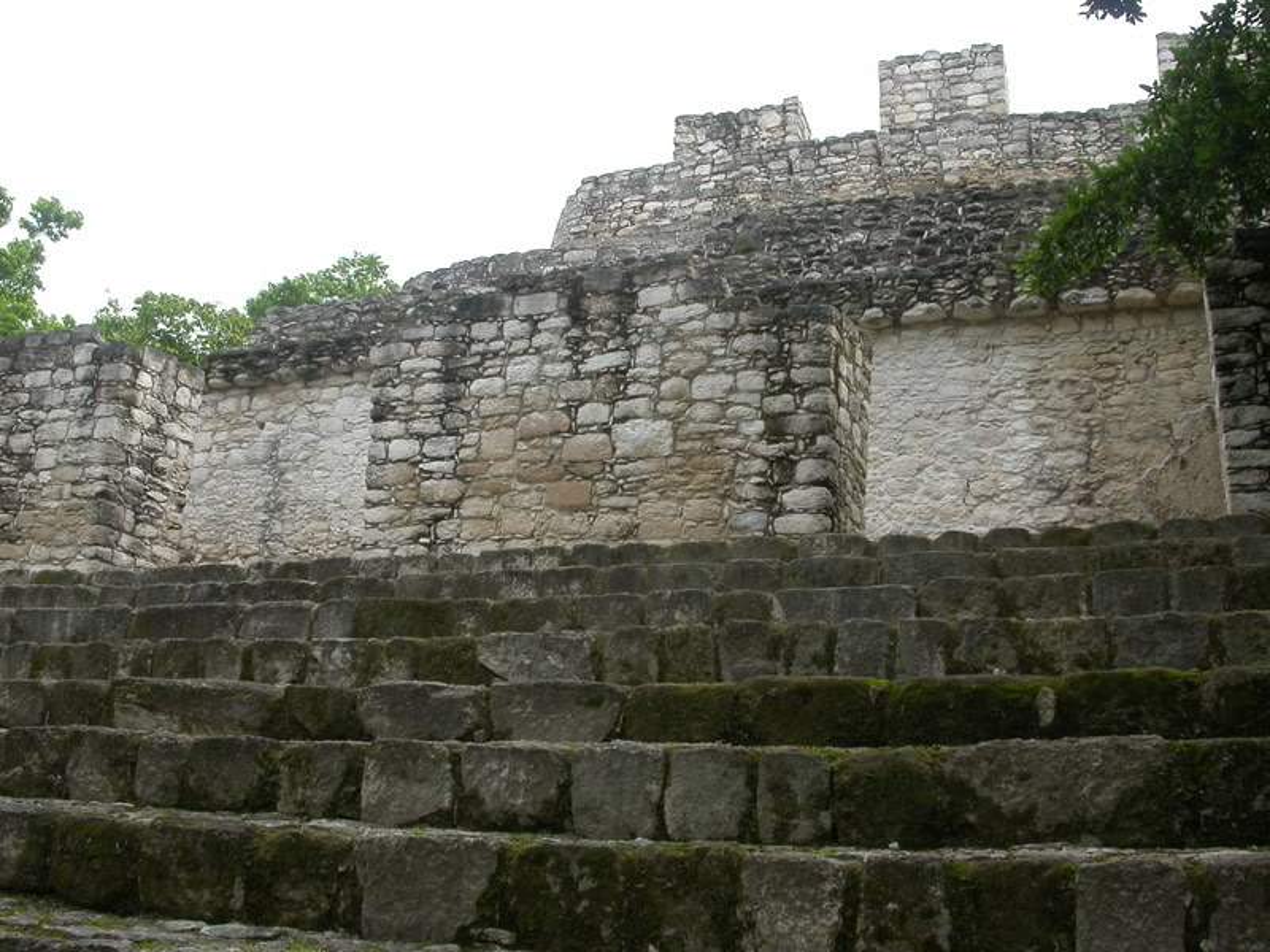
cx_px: 635
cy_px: 476
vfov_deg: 37.7
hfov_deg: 49.0
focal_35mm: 38
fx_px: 1394
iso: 100
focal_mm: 7.85
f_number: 4.7
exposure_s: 1/146
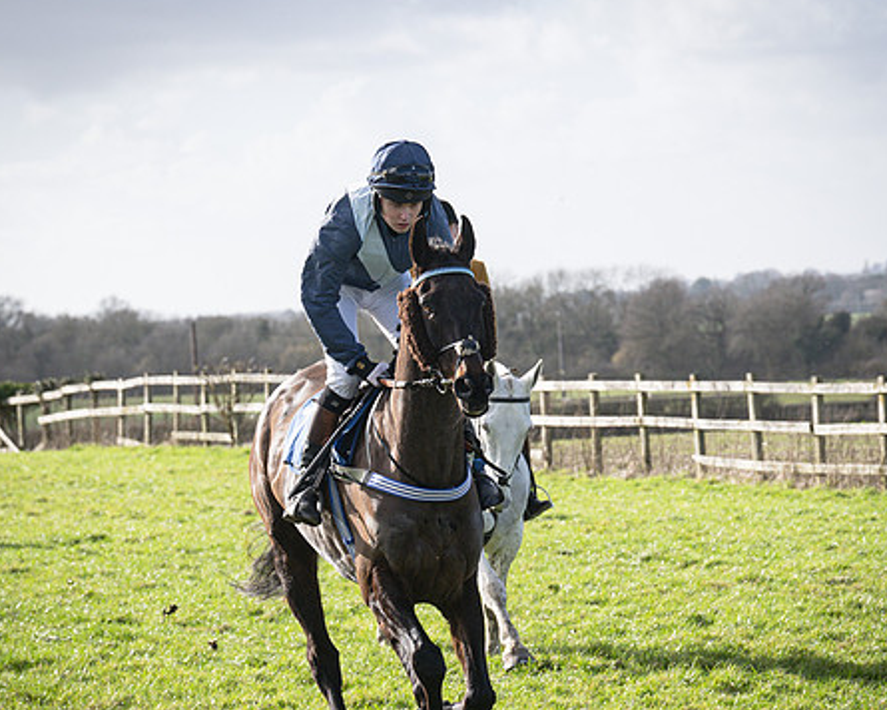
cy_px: 435
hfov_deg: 9.7
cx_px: 566
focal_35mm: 198
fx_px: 5198
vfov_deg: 7.8
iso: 400
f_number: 5
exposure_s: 1/1250
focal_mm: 93
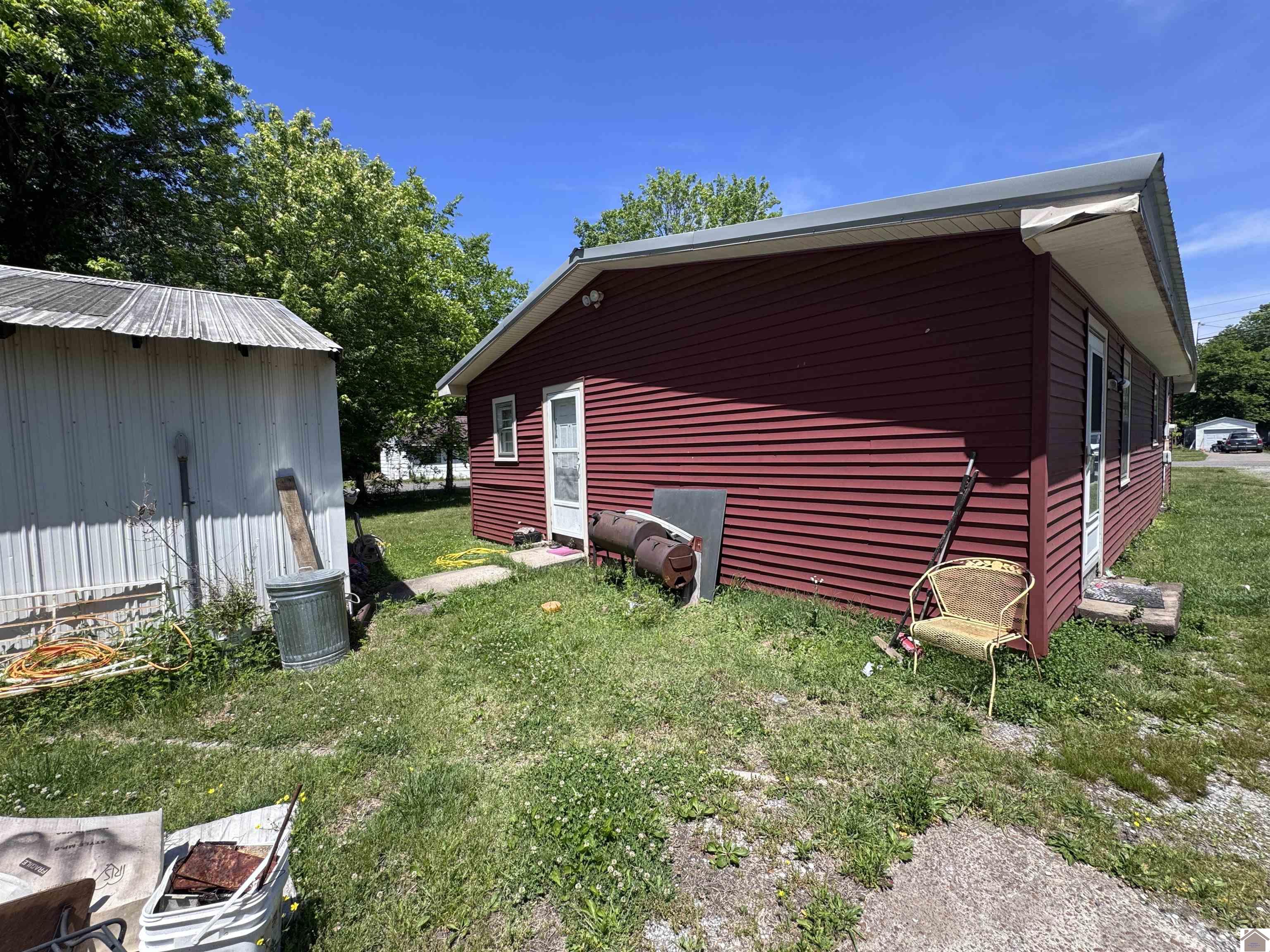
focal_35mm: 14
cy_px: 476
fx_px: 514
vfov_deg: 85.7
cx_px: 635
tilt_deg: -3.0
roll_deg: +2.2
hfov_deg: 102.1
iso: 40
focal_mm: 2.22
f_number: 2.2
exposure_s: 1/980
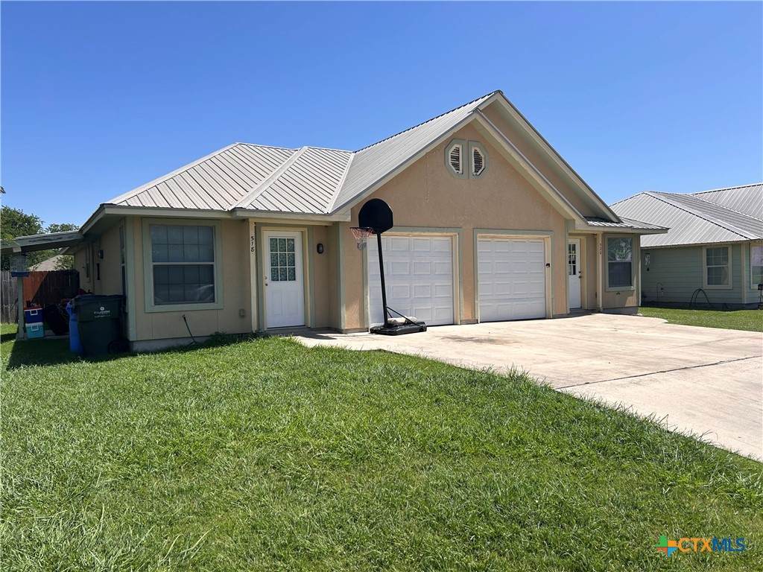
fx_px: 573
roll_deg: +1.9
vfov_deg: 53.1
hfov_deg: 67.3
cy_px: 286
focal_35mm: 26
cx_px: 382
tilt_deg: -1.2
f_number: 1.5
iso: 50
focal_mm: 5.7
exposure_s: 1/4630
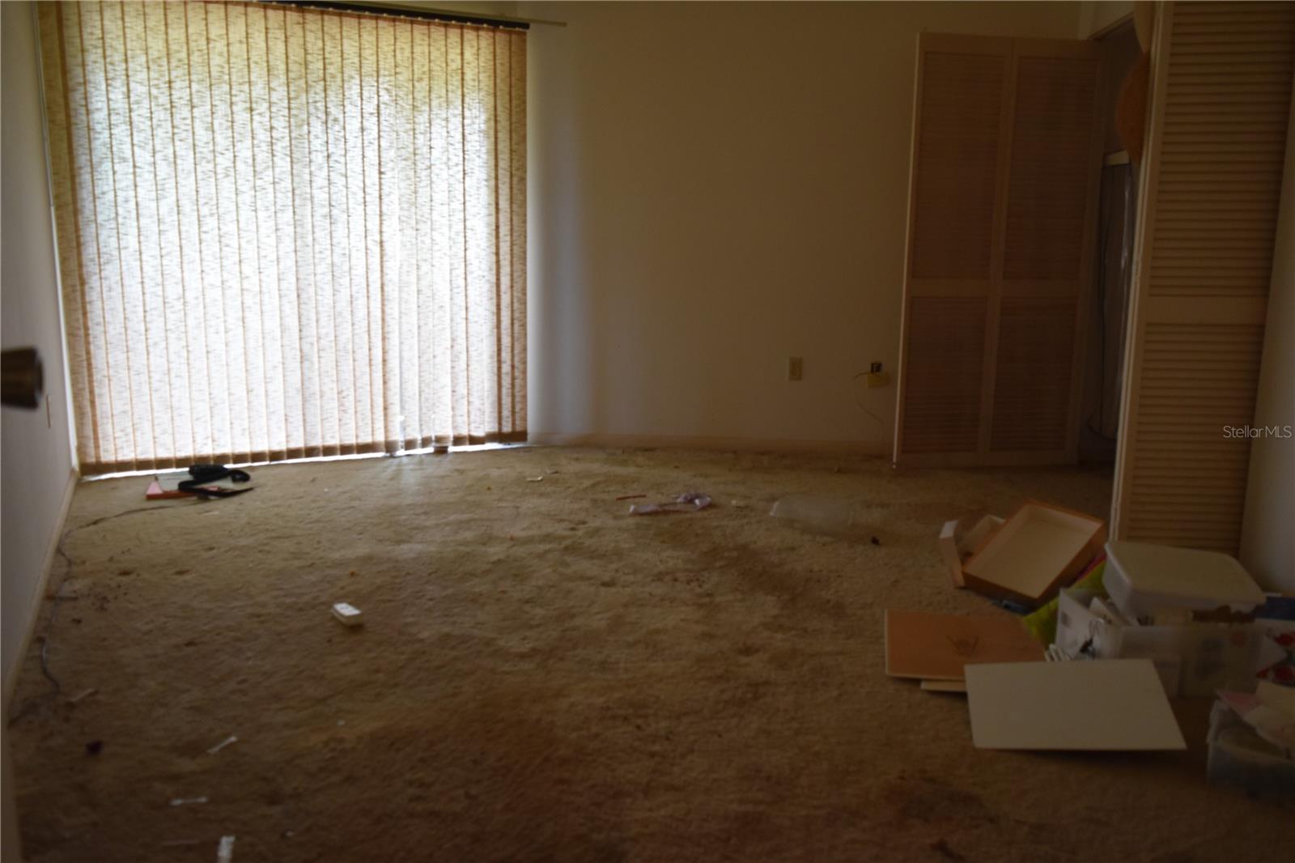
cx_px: 648
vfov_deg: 47.9
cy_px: 432
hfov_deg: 67.4
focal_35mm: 27
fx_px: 971
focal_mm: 18
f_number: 3.5
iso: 900
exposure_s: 1/60
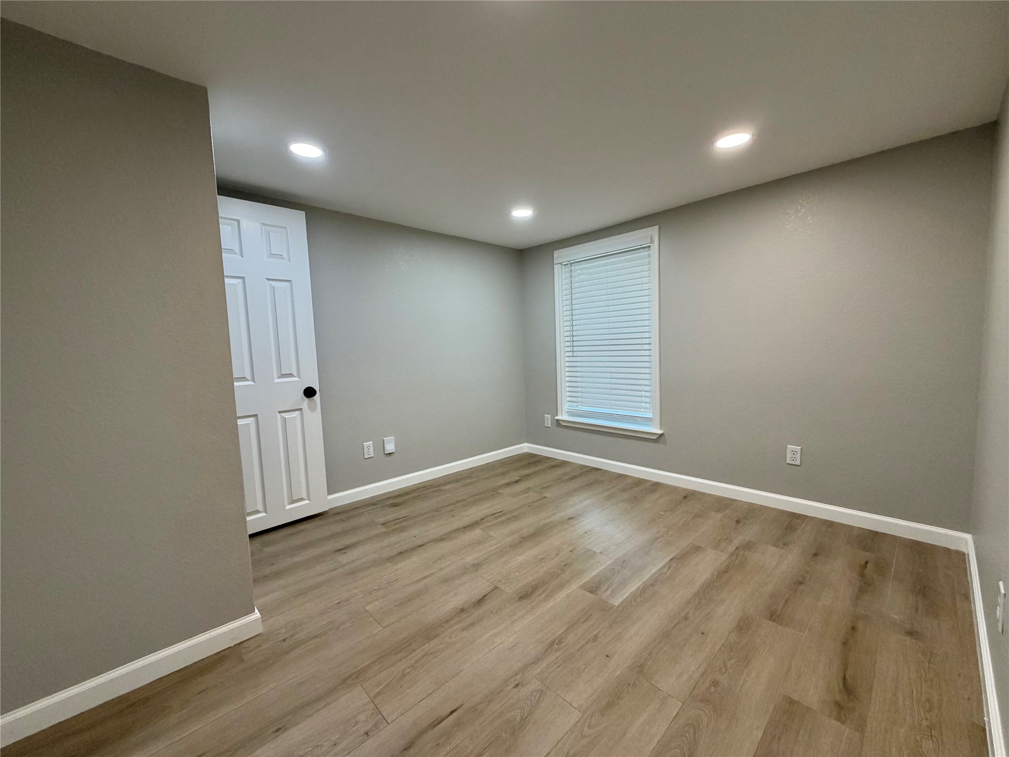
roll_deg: +2.5
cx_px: 504
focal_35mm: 14
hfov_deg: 102.1
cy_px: 378
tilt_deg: -5.9
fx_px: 408
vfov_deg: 85.7
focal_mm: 2.22
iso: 250
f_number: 2.2
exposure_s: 1/120
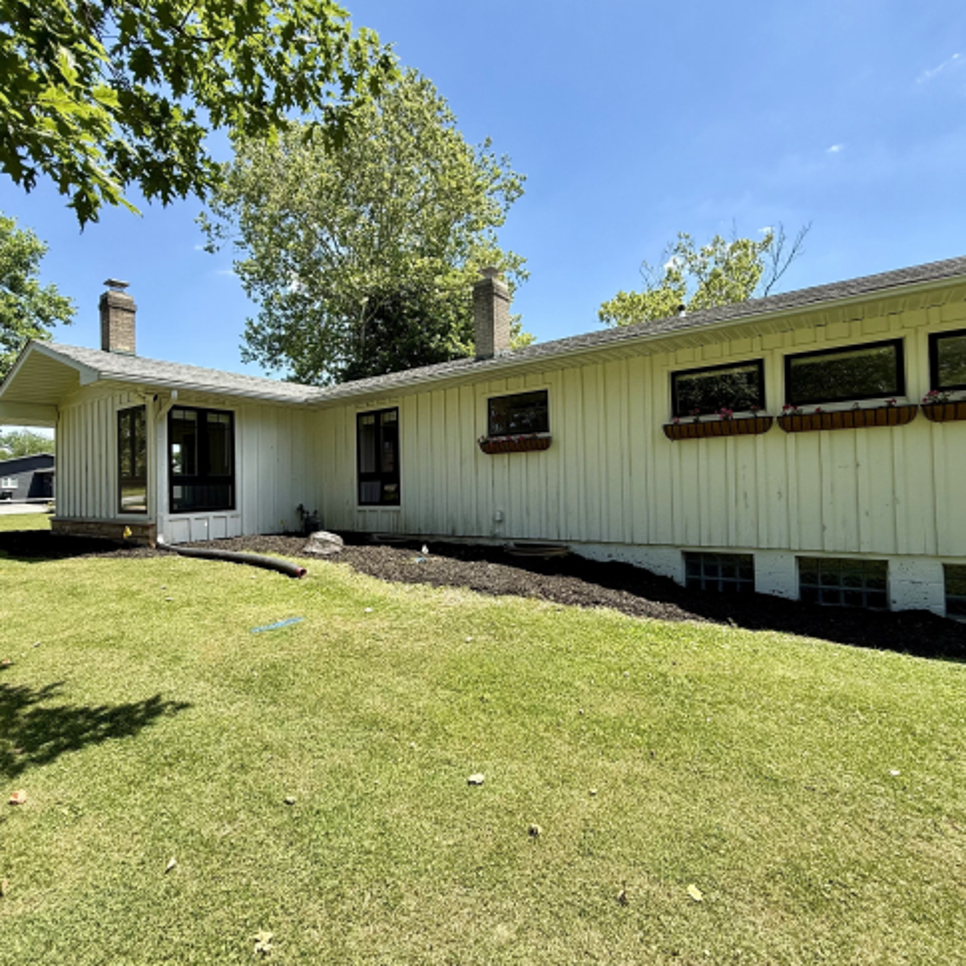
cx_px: 473
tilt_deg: +1.8
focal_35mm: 17
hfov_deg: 84.0
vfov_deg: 84.0
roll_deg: +1.3
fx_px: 537
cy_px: 474
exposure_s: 1/841
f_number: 2.2
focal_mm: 2.22
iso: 50
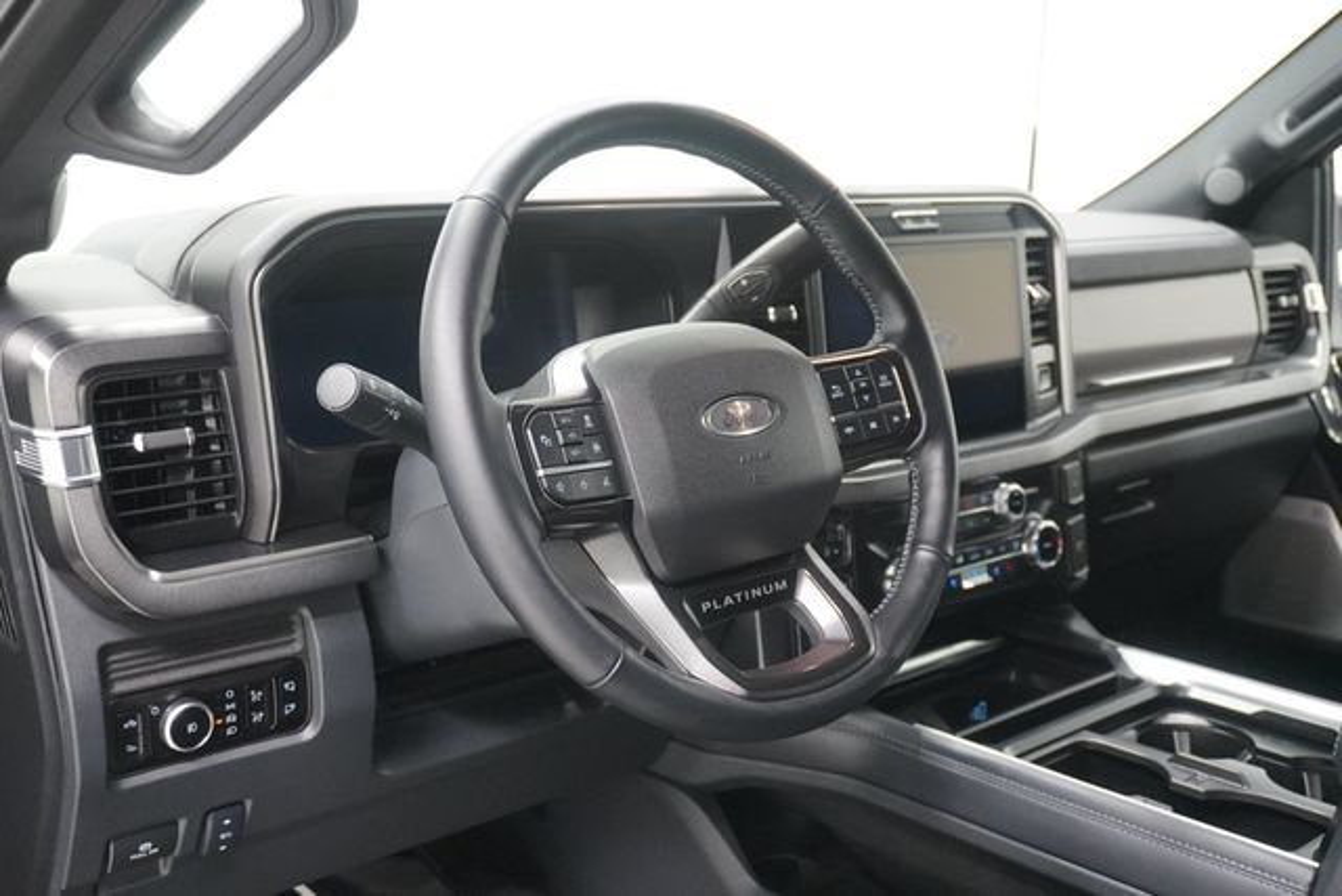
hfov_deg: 49.5
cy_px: 448
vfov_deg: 34.2
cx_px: 671
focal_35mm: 39
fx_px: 1454
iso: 4000
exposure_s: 1/160
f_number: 4.5
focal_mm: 26
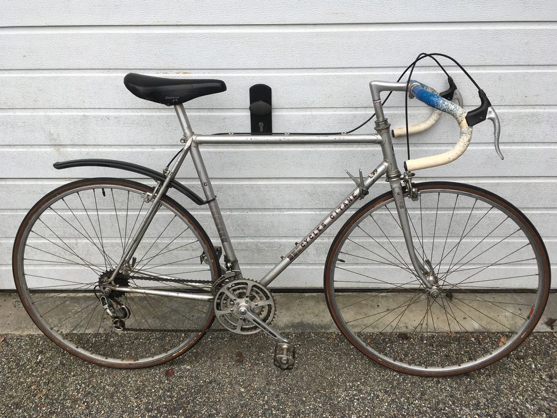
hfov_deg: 61.7
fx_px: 467
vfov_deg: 48.2
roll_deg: +1.0
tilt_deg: -30.6
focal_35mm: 29
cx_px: 278
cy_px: 209
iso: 25
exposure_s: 1/179
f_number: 2.2
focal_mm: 4.15
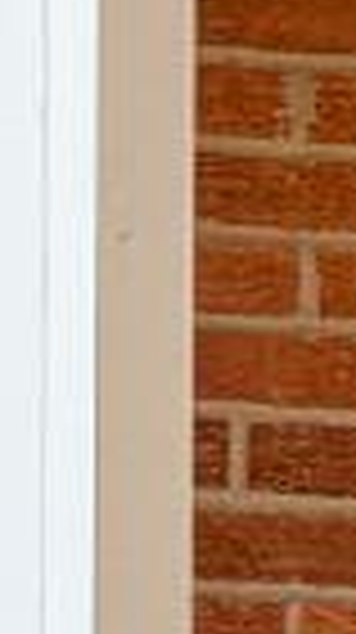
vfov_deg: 7.3
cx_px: 2794
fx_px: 4679
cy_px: 1522
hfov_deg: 3.3
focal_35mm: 278
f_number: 1.8
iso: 100
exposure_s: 1/2703
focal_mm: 6.93
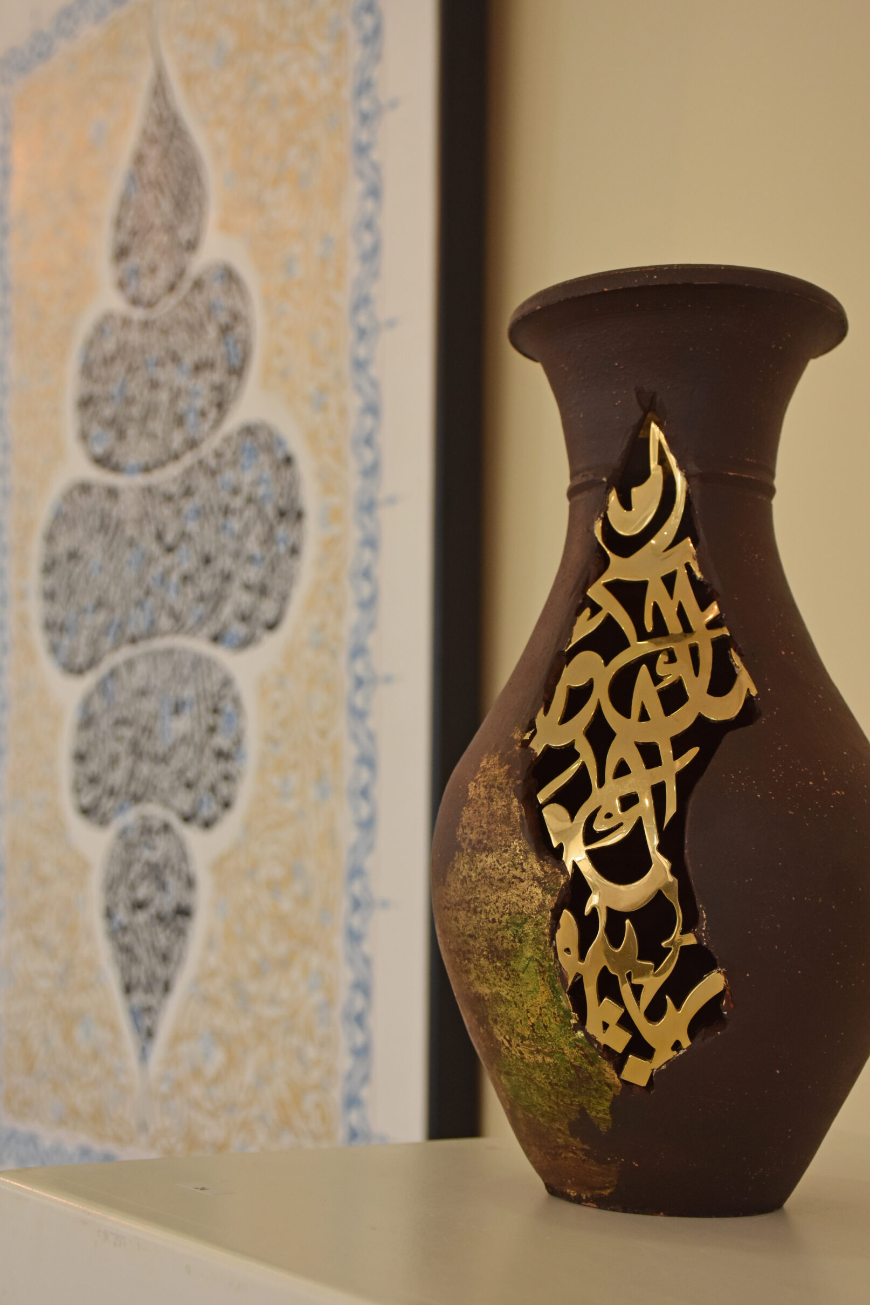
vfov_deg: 35.9
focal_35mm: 56
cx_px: 413
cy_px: 684
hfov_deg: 24.4
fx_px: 2012
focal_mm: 35
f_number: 6.3
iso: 800
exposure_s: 1/160
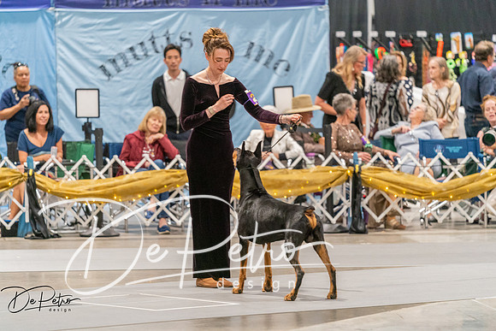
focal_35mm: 200
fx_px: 2756
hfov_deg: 10.3
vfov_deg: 6.9
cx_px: 248
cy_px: 166
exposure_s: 1/250
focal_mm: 200
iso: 6400
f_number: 2.8
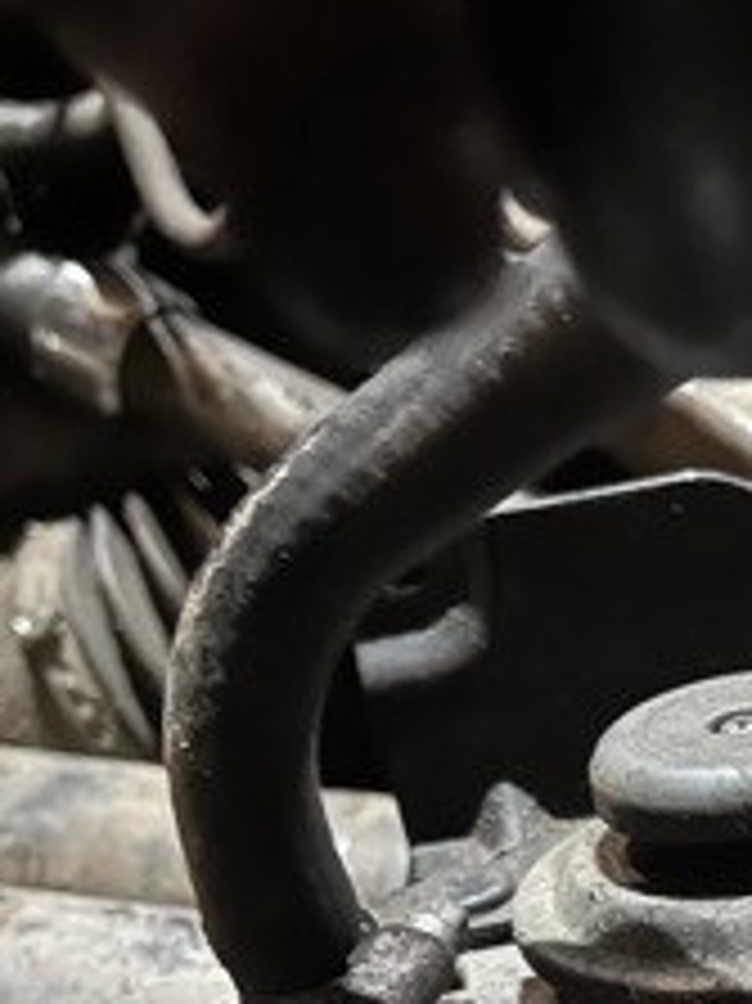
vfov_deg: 32.0
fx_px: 1624
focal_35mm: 56
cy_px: 977
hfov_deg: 25.1
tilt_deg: -64.4
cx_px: 707
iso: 1000
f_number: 1.6
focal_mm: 5.1
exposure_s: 1/14
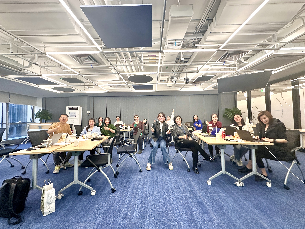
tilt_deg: +2.0
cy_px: 114
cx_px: 152
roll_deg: +1.1
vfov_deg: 85.7
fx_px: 123
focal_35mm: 14
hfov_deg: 102.1
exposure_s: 1/120
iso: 200
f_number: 2.2
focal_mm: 2.22
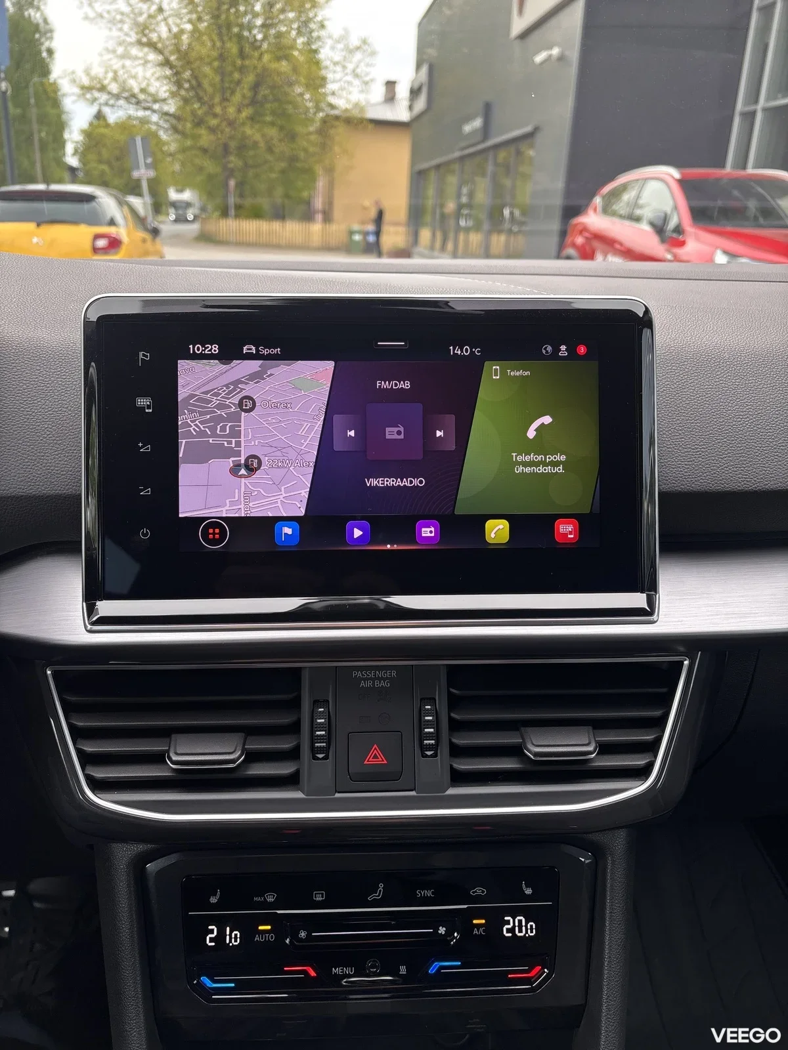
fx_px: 789
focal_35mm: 26
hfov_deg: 53.1
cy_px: 525
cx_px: 394
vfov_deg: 67.3
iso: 40
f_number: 1.6
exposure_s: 1/160
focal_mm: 5.96
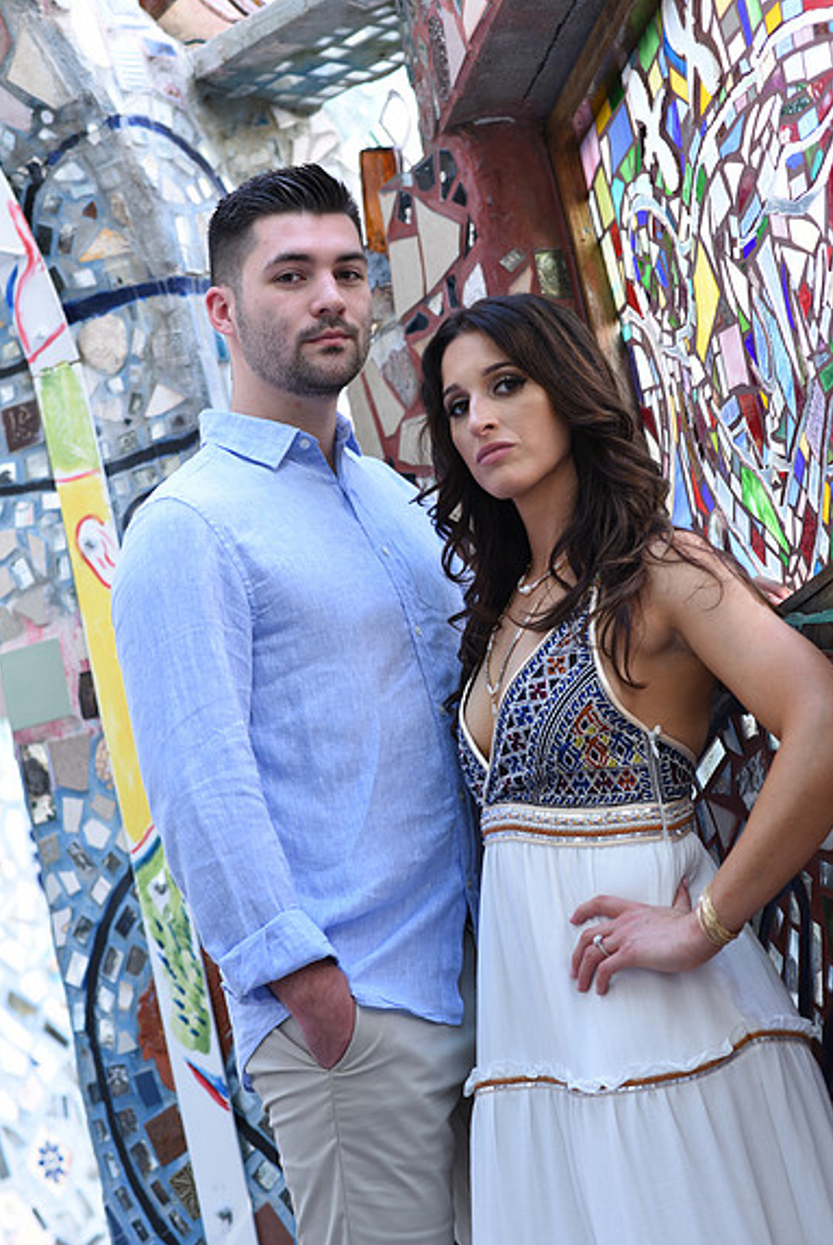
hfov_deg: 15.9
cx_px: 414
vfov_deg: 23.6
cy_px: 628
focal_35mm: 86
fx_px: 2979
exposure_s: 1/100
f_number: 4
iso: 320
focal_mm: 85
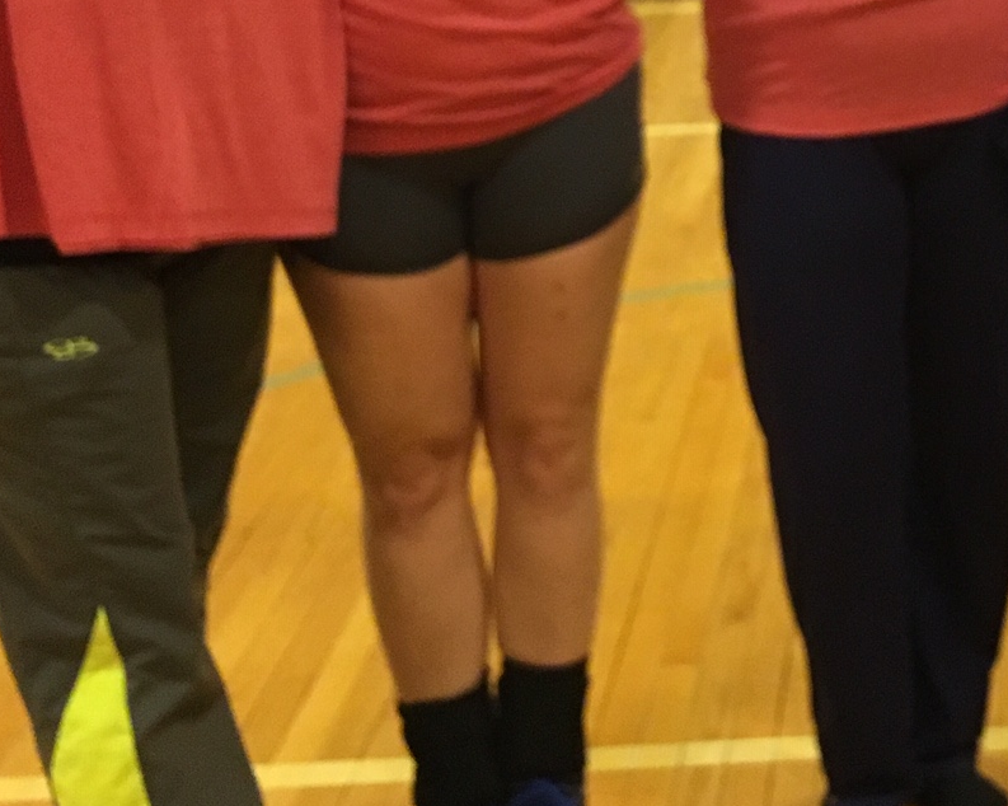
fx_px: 2147
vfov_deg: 20.3
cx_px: 984
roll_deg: +1.8
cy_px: -71
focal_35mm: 72
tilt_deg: -10.3
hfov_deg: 25.3
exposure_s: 1/30
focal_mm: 4.15
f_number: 2.2
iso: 125
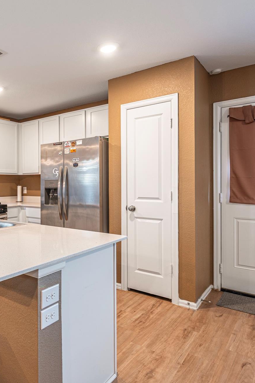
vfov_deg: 71.5
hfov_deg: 45.5
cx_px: 16
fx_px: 266
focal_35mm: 25
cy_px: 185
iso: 100
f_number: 9
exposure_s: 1/1.67
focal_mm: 16
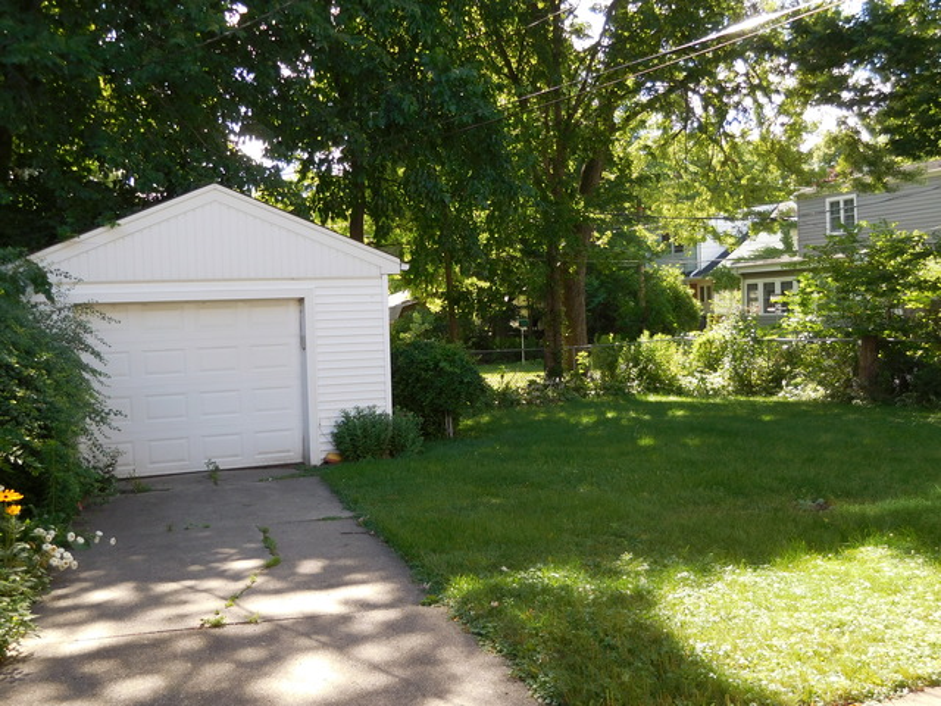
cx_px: 470
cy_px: 353
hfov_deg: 47.9
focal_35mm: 39
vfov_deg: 36.8
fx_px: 1060
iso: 125
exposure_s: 1/160
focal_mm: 7
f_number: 3.9
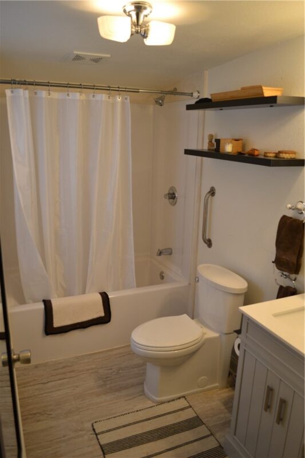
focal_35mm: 27
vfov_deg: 67.4
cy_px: 229
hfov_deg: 47.9
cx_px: 152
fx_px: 343
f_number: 3.5
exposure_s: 1/60
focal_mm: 18
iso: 450
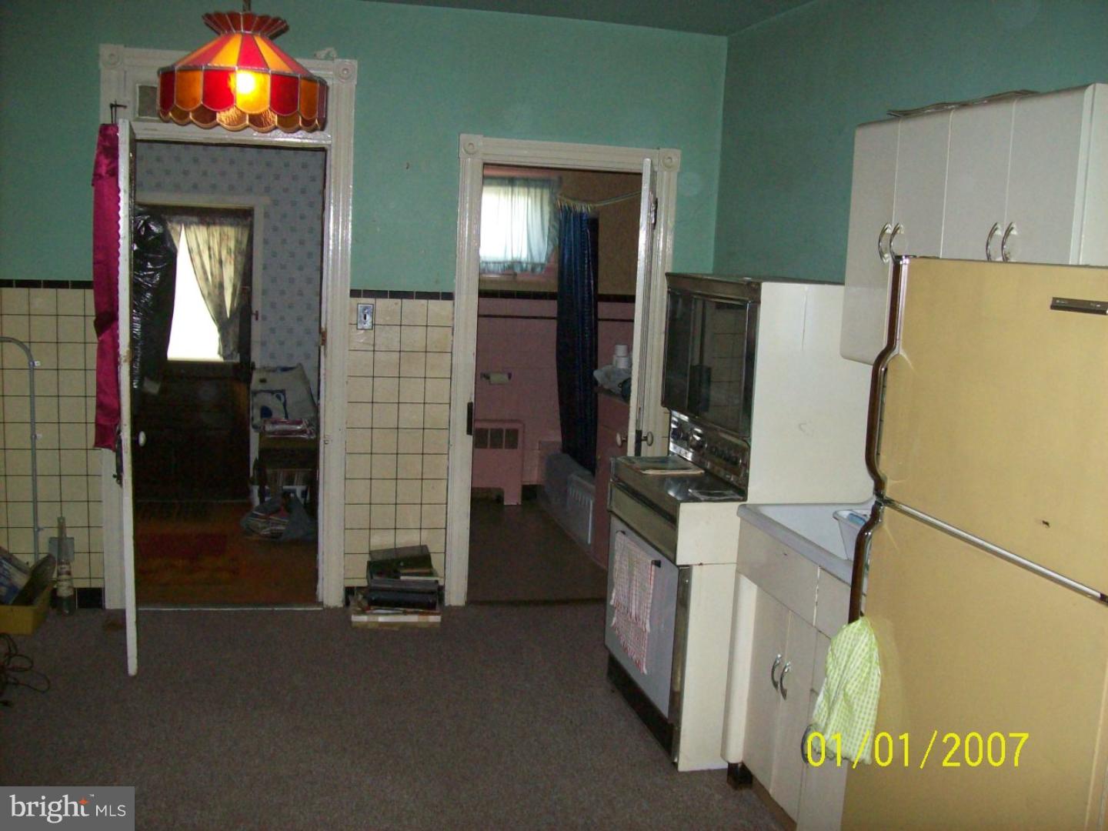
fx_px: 1152
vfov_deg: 39.7
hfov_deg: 51.4
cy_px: 416
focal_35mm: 36
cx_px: 554
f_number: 2.7
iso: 200
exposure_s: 1/64
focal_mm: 6
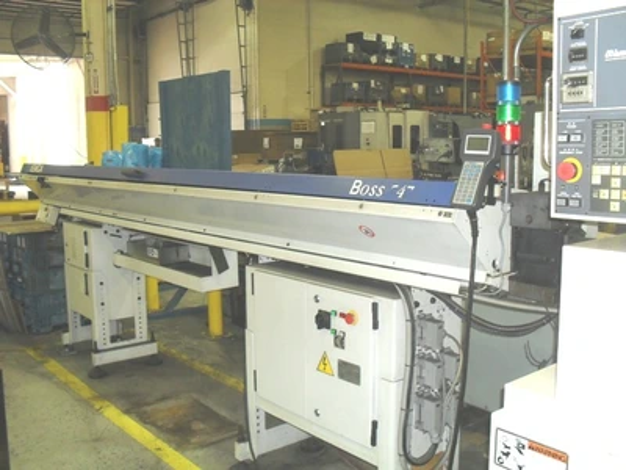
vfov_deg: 40.7
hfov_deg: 52.6
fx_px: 633
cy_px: 235
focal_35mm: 35
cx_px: 313
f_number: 3.2
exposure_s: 1/45
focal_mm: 6.3
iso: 200
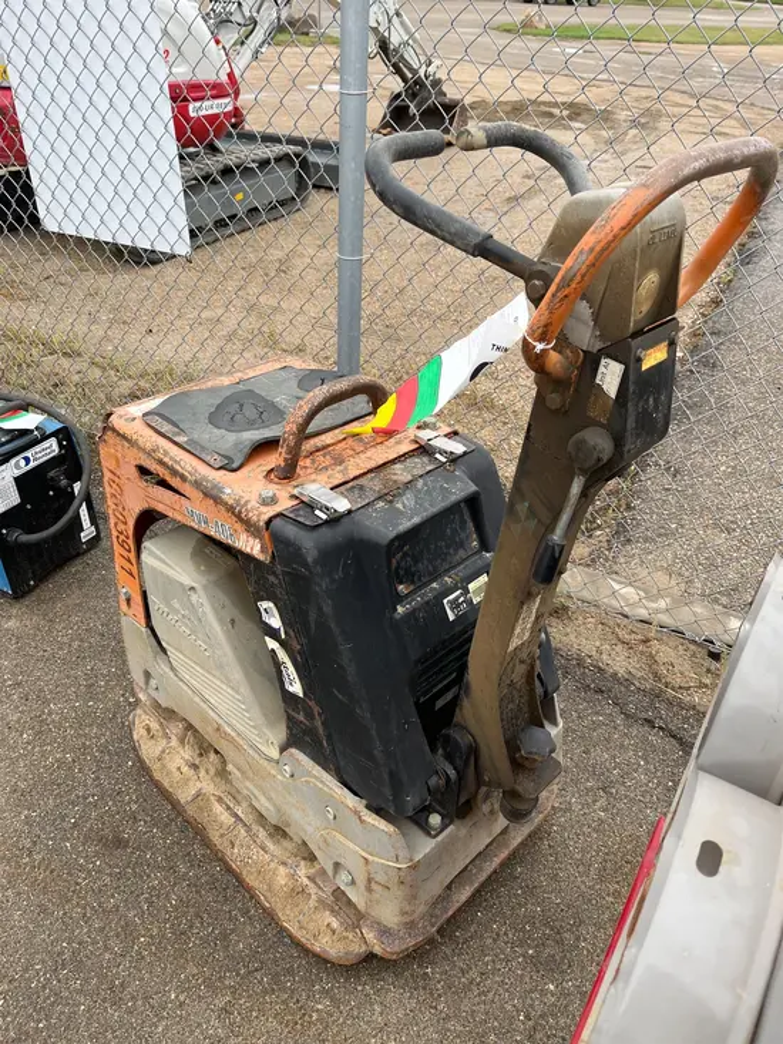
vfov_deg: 67.3
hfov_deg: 53.1
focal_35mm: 26
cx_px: 392
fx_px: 784
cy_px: 522
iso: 40
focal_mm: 5.1
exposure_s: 1/239
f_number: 1.6
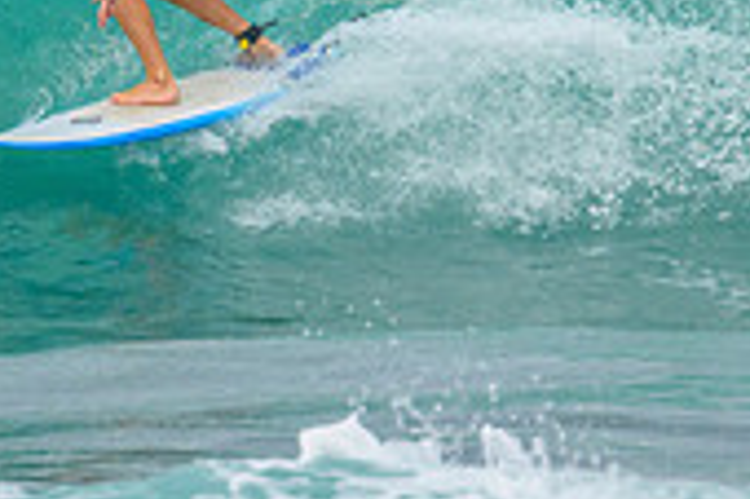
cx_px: 22
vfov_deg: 0.5
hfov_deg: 0.8
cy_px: -113
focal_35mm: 2732
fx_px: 56861
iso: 1100
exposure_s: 1/2000
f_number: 11
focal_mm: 800
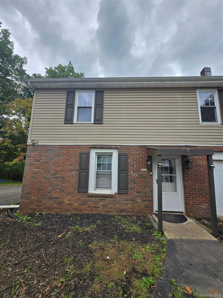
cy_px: 149
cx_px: 112
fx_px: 112
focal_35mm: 13
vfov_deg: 106.2
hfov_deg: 89.9
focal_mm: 1.7
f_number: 2.2
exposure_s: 1/237
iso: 25
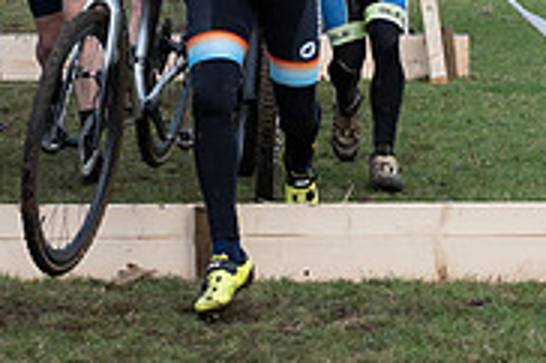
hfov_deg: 9.5
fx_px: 3288
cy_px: -220
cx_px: 142
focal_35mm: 217
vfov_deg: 6.2
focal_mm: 35
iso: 640
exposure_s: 1/800
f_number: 4
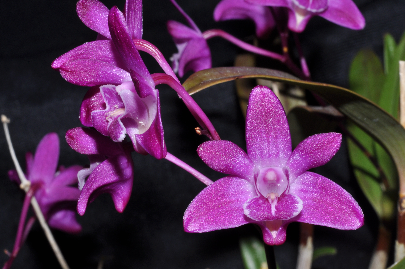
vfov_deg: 15.2
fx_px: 1011
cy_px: 134
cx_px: 202
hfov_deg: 22.6
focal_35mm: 90
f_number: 36
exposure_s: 1/60
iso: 200
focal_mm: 60
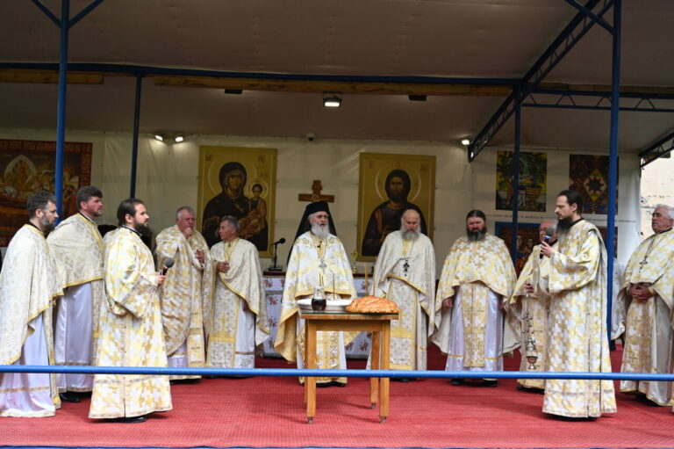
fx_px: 767
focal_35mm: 41
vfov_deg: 32.6
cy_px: 224
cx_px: 337
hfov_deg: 47.4
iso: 1250
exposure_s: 1/2500
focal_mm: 41
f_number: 5
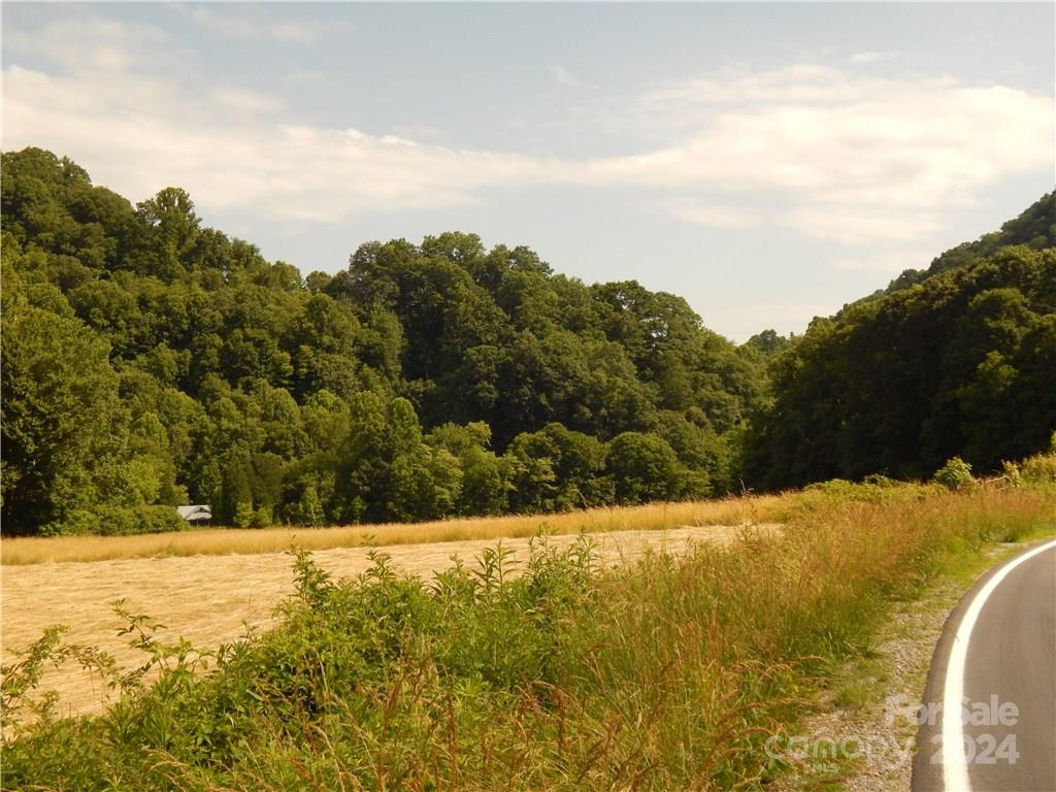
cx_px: 528
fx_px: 1495
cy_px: 396
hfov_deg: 38.9
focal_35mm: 49
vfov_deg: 29.7
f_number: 7.4
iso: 400
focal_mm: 8.6
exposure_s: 1/800
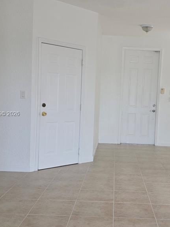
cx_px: 124
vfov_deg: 39.7
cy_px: 114
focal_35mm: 48
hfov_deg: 29.8
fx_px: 314
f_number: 1.7
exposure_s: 1/60
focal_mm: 6.25
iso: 20
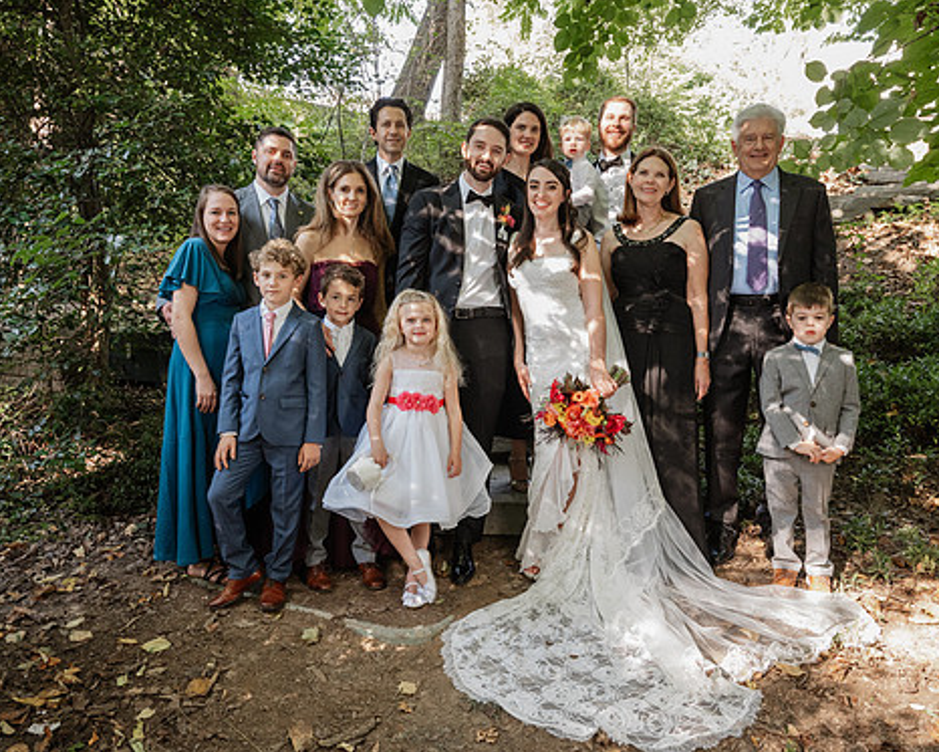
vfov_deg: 51.5
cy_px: 369
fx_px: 778
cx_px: 447
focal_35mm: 28
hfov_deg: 62.2
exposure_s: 1/80
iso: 2500
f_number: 7.1
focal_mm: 24
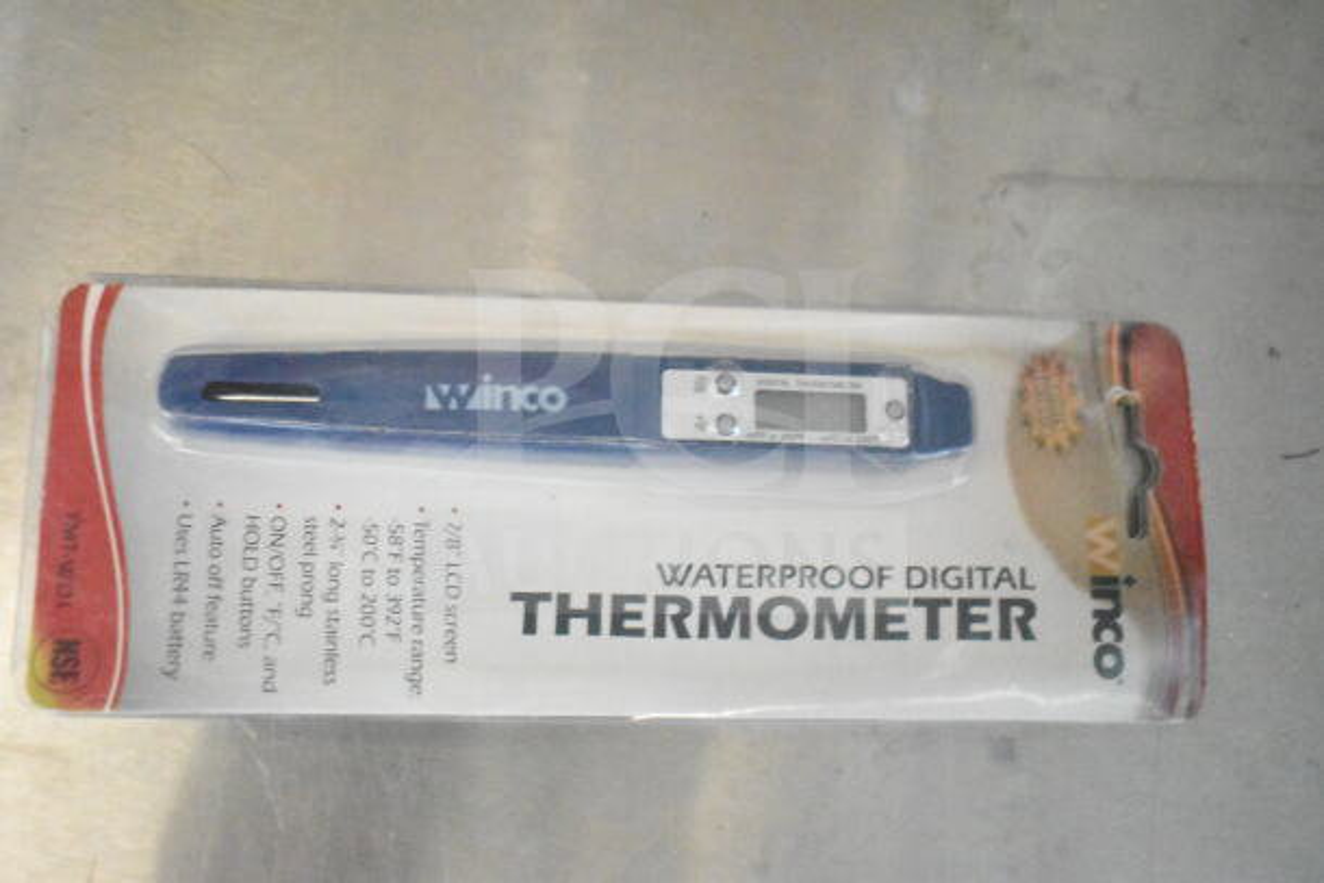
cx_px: 662
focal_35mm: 48
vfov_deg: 28.1
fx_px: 1766
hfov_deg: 41.1
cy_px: 442
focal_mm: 32
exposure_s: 1/50
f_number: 4.5
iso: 25600
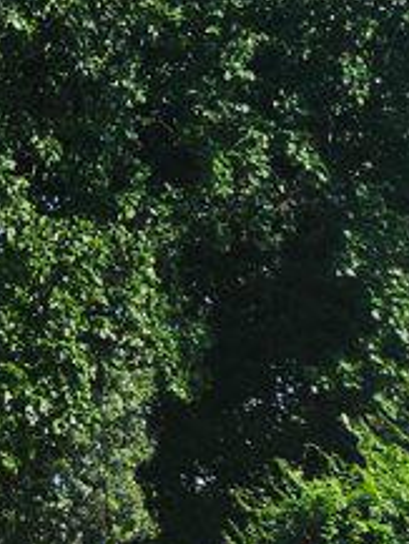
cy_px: 780
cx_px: 1104
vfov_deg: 11.7
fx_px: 2565
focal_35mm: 163
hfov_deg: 8.1
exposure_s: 1/2635
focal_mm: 5.4
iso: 25
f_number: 1.8
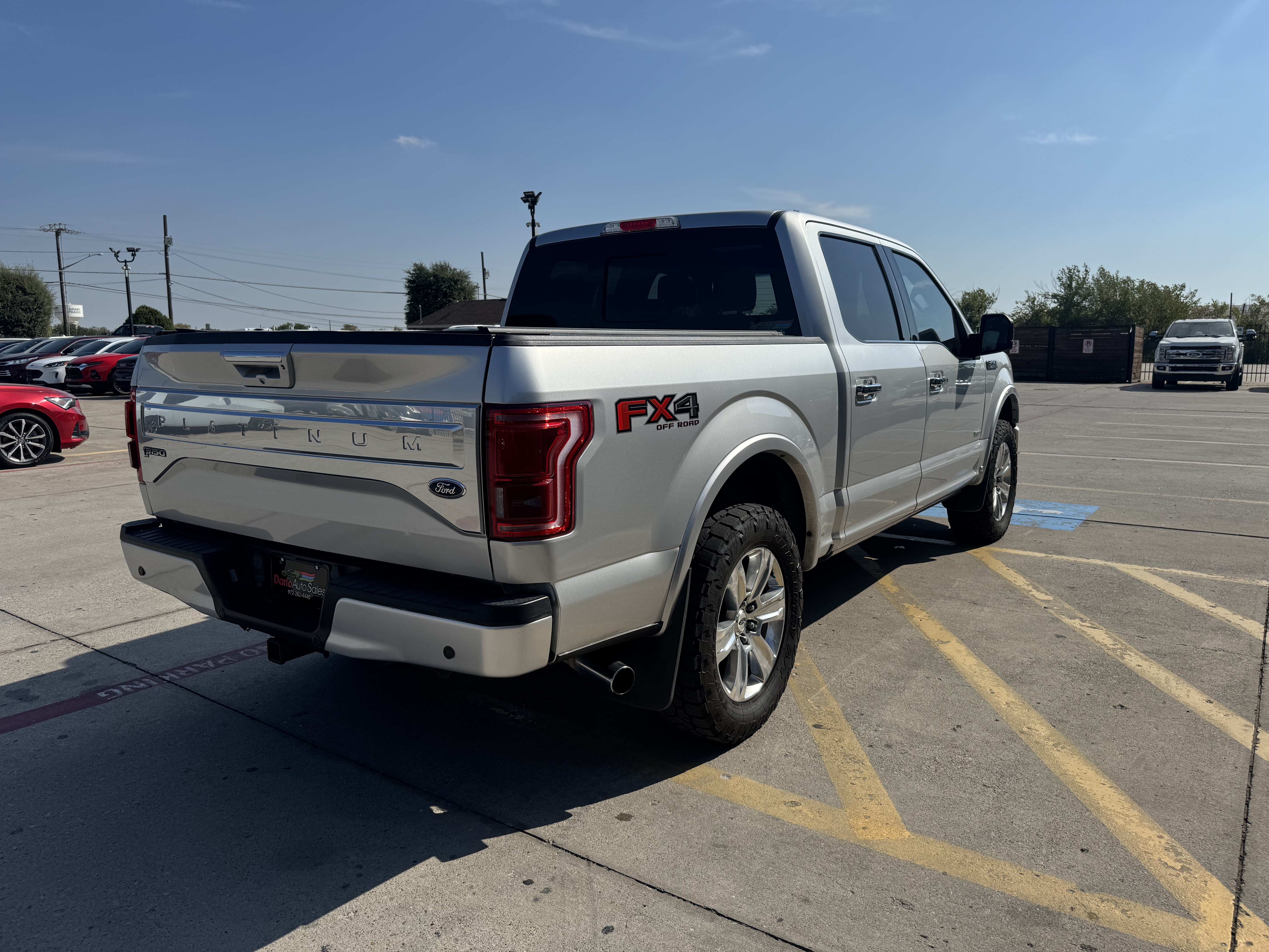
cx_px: 634
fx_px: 880
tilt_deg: -8.4
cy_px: 476
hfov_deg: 71.6
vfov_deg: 56.8
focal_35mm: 24
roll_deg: -0.2
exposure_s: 1/7937
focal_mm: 6.76
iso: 80
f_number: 1.78
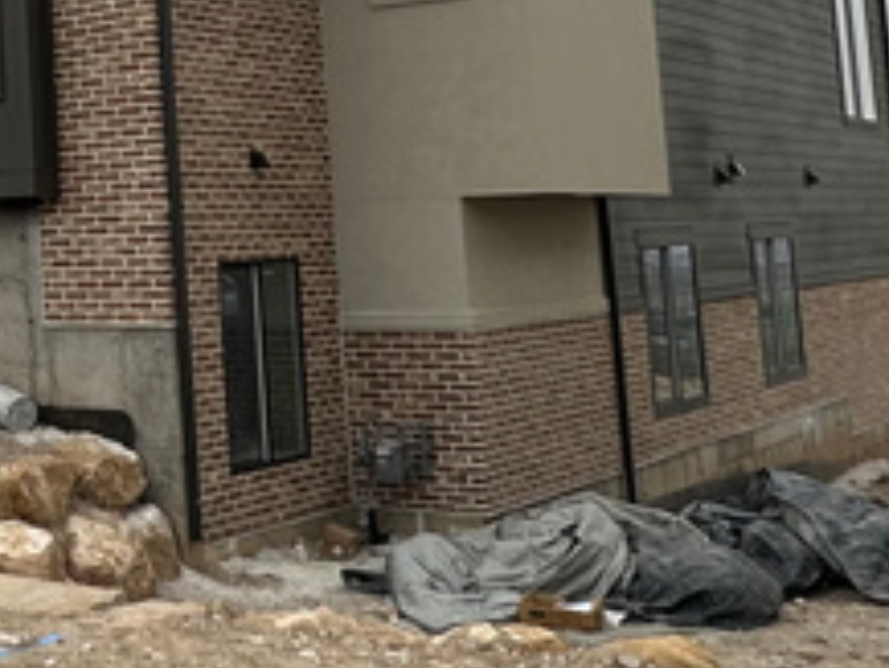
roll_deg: +1.3
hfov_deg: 26.2
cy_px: 66
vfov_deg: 21.8
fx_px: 1696
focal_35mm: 66
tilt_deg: +7.2
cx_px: -180
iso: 40
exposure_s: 1/651
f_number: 2.2
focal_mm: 2.22
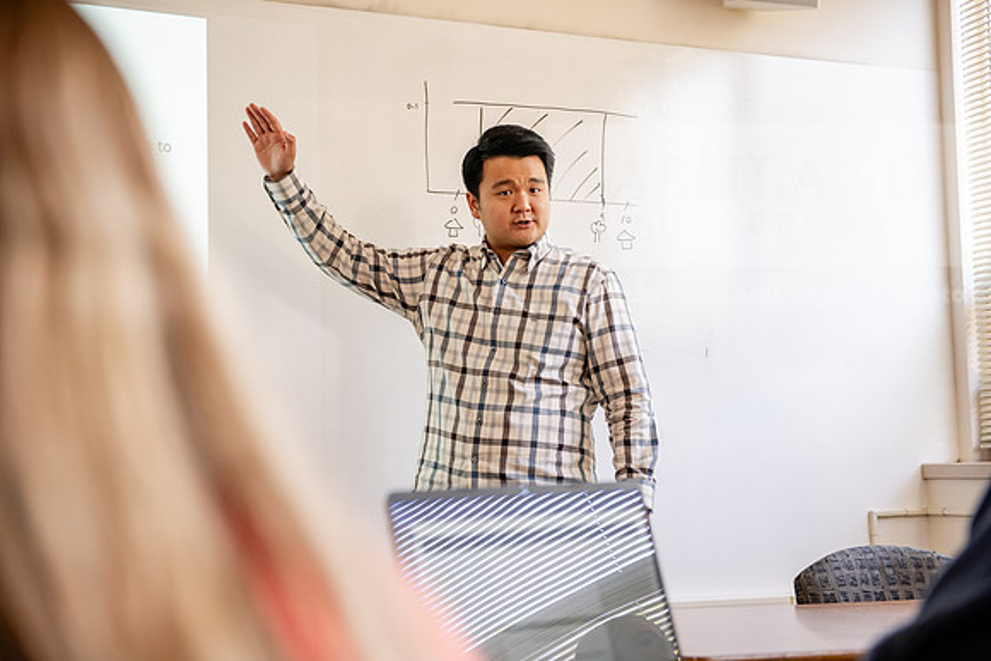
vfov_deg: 26.0
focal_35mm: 52
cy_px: 330
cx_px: 496
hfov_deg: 38.2
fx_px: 1432
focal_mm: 52
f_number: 3.2
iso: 1600
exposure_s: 1/200
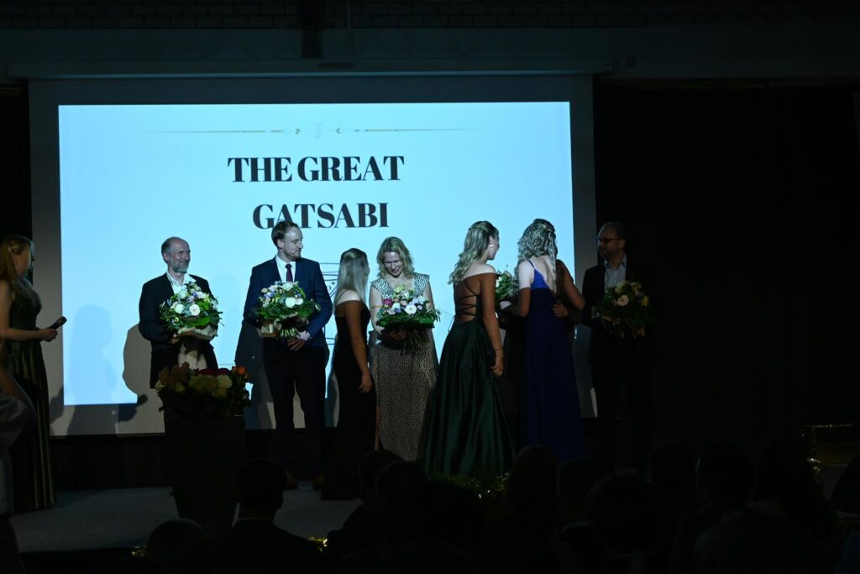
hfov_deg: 35.0
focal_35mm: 57
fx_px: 1362
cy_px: 287
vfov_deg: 23.8
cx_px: 430
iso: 1250
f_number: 5.6
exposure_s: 1/60
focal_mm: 38
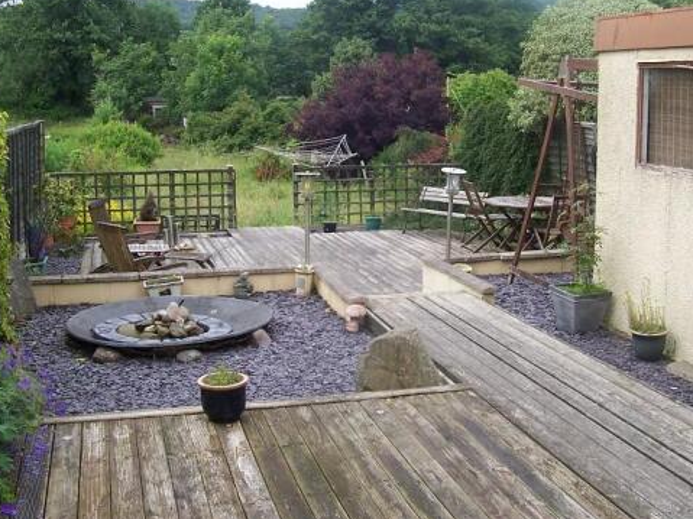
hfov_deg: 42.1
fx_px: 901
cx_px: 354
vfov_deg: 32.1
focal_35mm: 45
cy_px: 207
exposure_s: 1/180
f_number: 5.6
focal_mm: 5.6
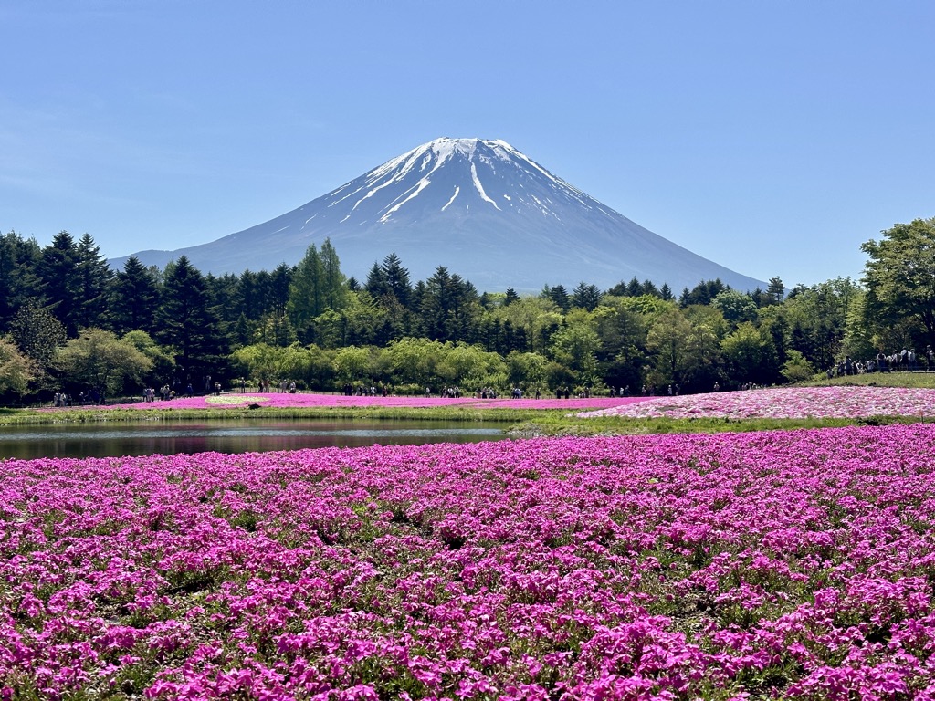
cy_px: 350
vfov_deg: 30.3
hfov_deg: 39.7
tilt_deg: +1.3
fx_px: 1297
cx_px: 468
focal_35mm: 48
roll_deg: +0.5
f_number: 1.78
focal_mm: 6.86
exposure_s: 1/4566
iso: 64
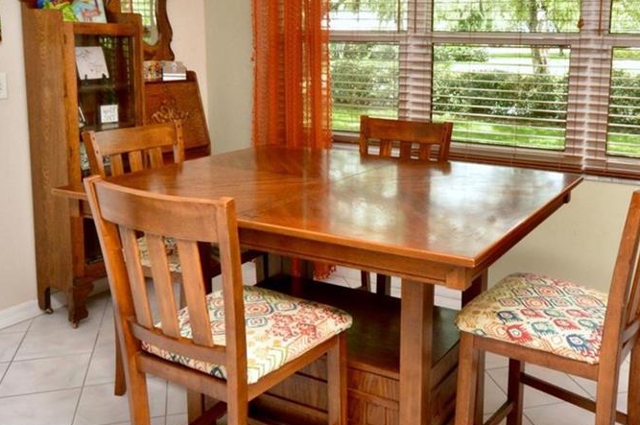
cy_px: 159
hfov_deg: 52.7
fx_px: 639
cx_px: 395
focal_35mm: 36
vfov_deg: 36.6
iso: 800
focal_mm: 10
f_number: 8
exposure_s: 1/60
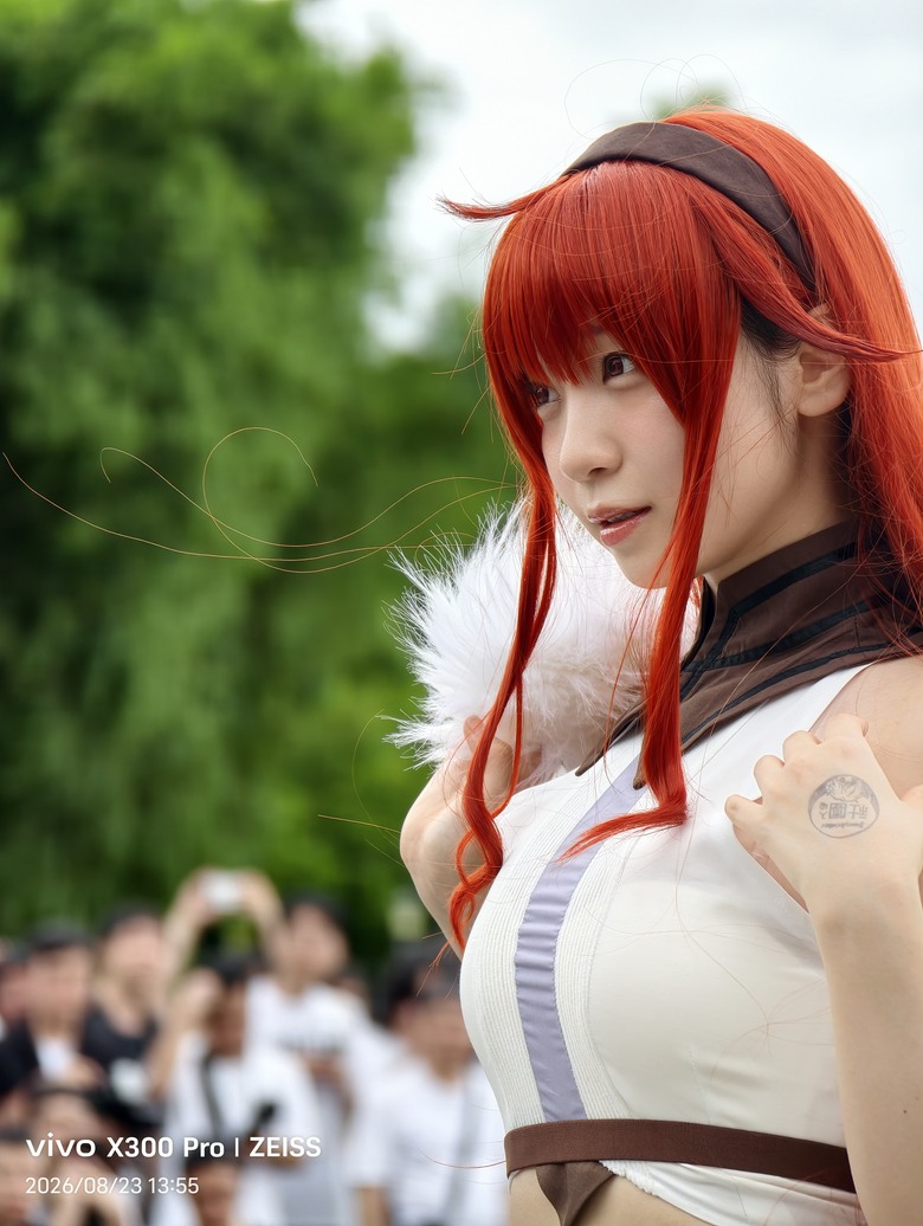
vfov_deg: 9.9
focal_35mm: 200
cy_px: 613
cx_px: 462
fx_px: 7093
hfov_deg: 7.4
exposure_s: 1/2566
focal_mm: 52.83
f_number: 2.67
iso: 2052
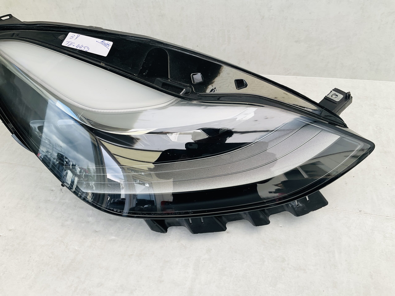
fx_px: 331
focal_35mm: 29
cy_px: 148
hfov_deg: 61.7
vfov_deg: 48.2
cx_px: 198
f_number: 1.8
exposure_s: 1/194
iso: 16
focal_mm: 3
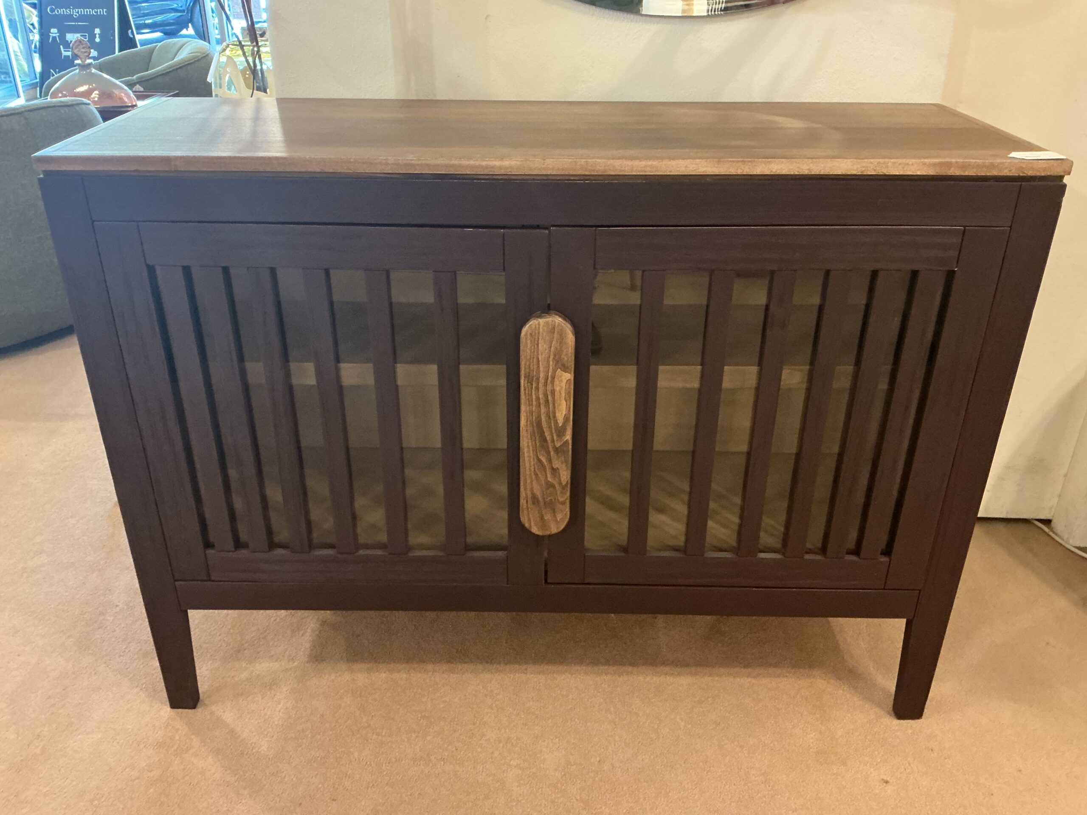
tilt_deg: -27.6
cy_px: 408
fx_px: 911
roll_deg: -1.0
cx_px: 544
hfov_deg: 61.7
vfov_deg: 48.2
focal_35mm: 29
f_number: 1.8
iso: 320
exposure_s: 1/30
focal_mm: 3
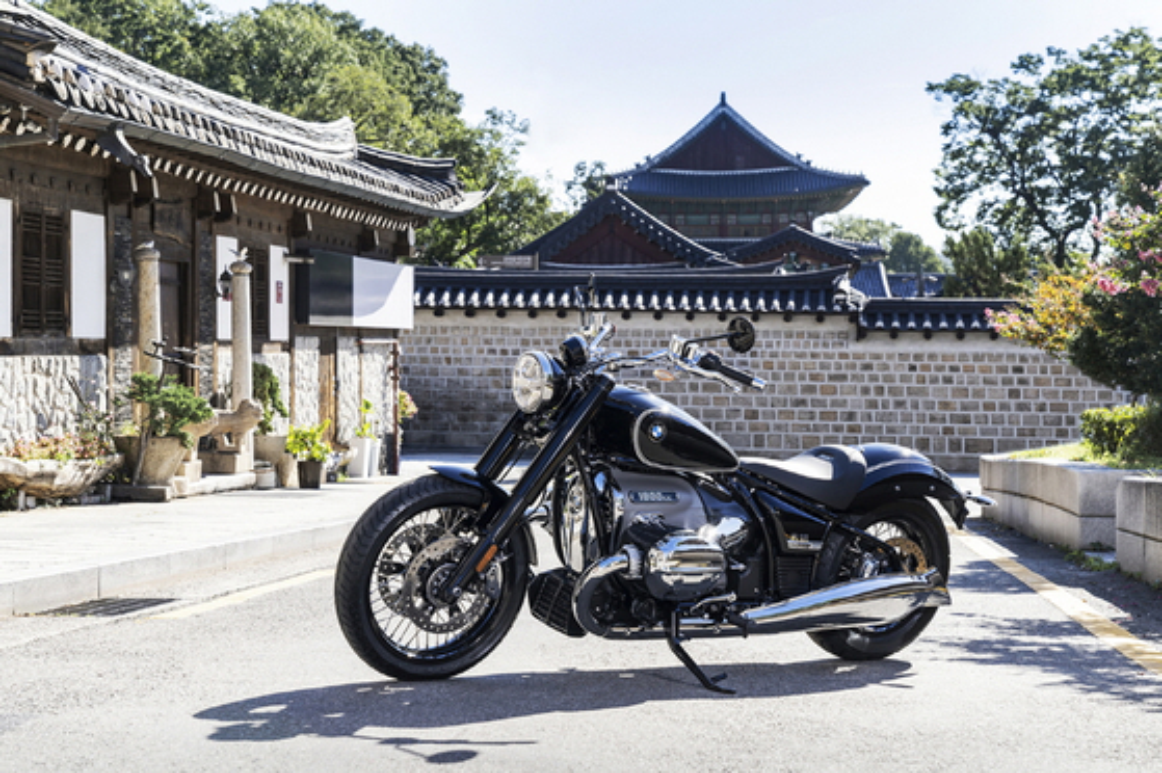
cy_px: 386
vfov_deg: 23.4
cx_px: 581
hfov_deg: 34.5
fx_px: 1871
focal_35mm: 58
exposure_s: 1/125
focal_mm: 58
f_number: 5.6
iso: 100
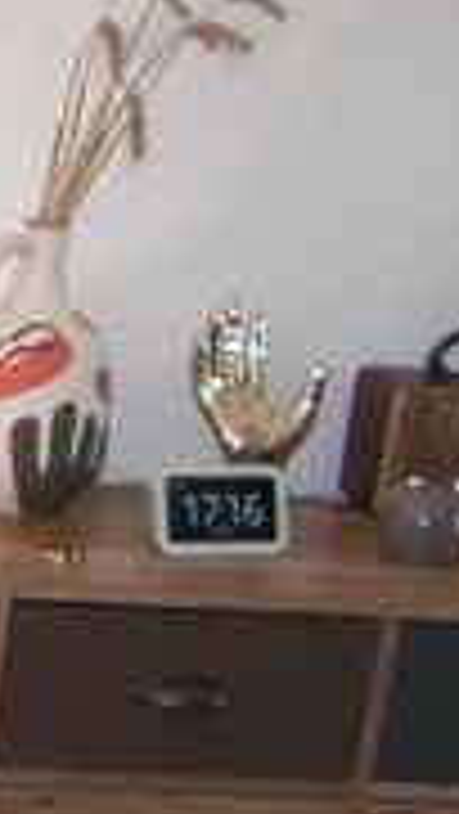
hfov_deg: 10.3
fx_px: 2247
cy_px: 616
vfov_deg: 20.4
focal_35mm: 104
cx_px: -594
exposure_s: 1/40
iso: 200
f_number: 3.2
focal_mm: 6
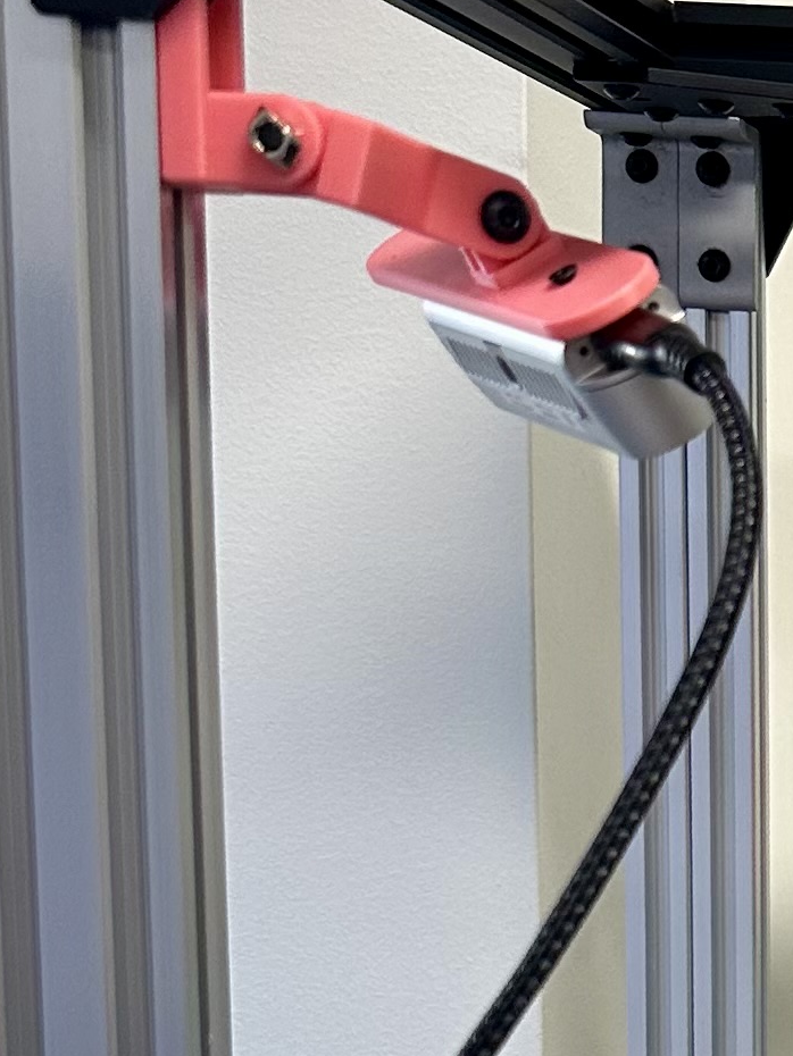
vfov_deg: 18.0
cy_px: 1260
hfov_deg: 12.9
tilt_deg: -10.6
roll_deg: -2.8
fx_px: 3175
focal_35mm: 104
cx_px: 1416
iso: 125
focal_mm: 6.86
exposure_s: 1/121
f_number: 1.78
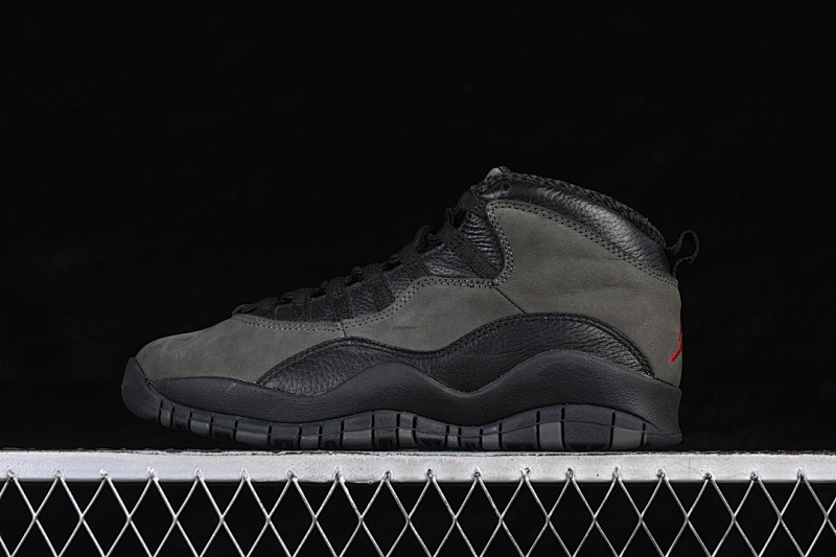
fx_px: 1741
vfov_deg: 18.2
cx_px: 418
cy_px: 278
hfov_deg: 27.0
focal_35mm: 75
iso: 160
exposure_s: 1/60
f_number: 6.3
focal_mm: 50
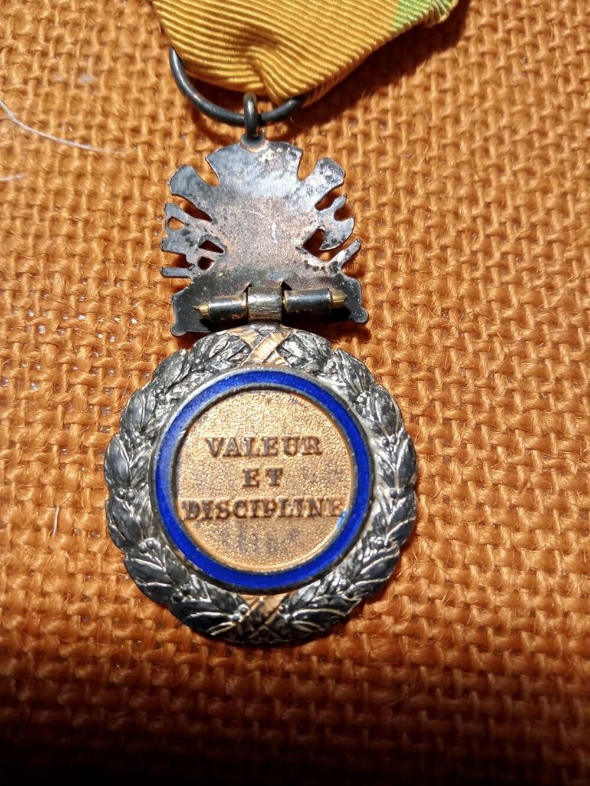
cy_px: 393
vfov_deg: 63.4
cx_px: 295
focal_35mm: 28
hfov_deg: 49.8
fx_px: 636
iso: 707
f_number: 2.2
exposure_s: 1/33.3
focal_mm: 3.37
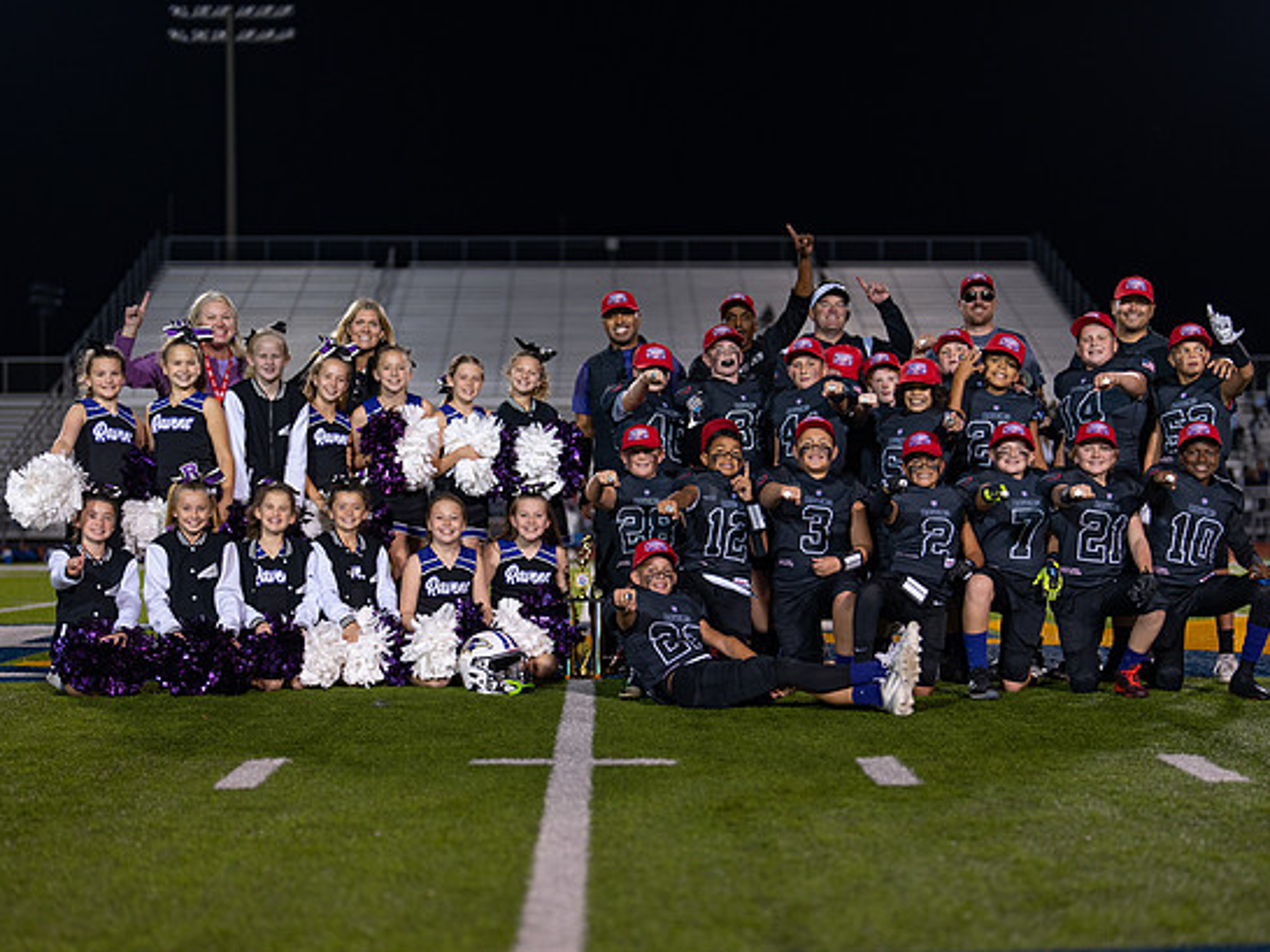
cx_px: 680
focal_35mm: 61
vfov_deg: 24.0
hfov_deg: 31.7
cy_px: 519
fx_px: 2237
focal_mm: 50
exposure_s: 1/320
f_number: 1.2
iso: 160
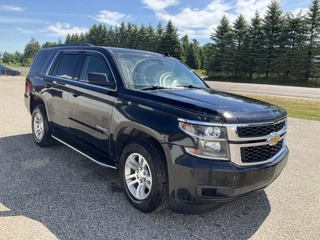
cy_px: 120
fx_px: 268
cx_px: 160
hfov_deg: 61.7
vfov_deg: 48.2
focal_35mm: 29
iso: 25
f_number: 1.8
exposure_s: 1/804
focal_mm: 3
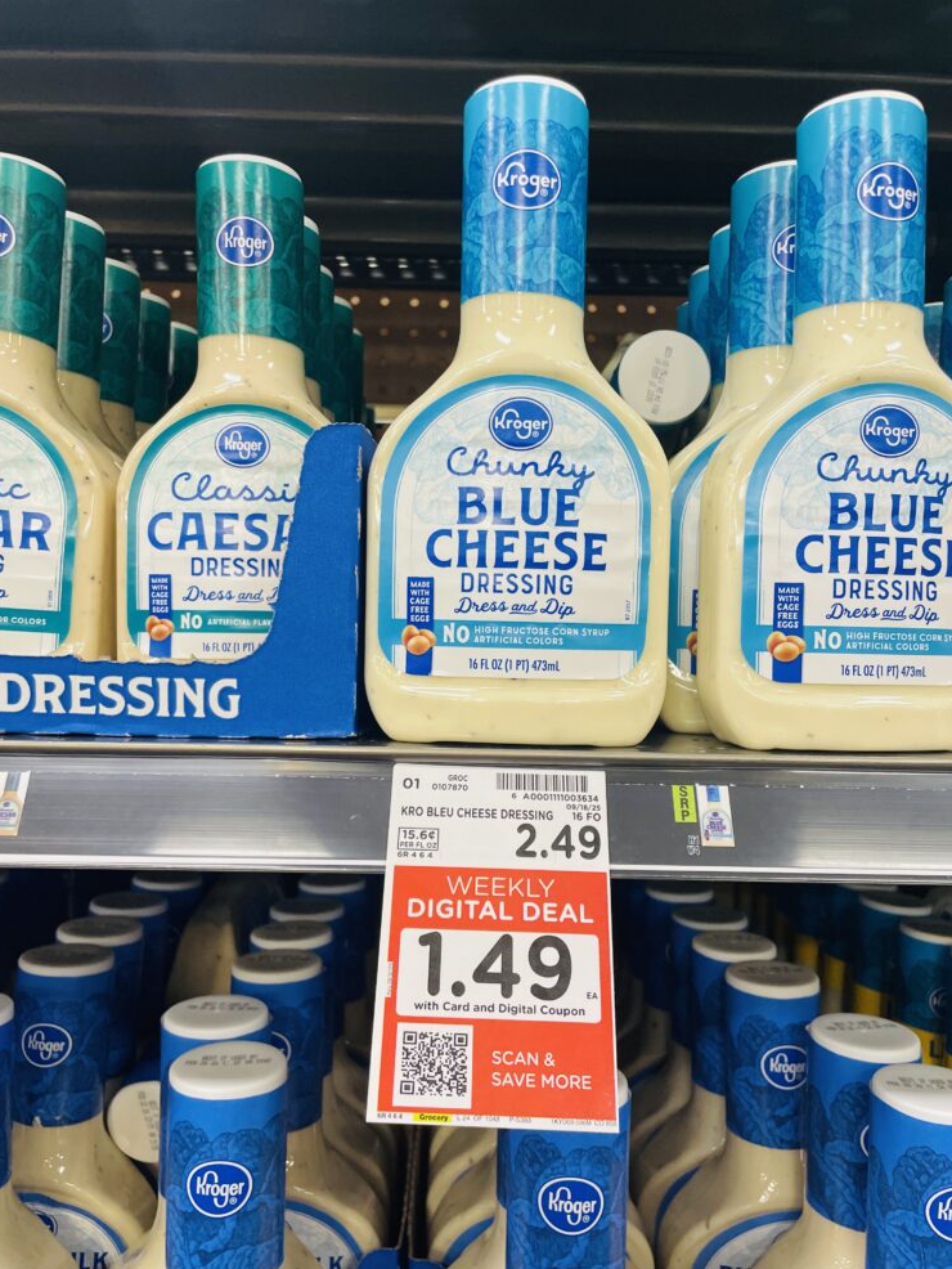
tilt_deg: -2.6
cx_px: 480
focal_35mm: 27
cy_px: 658
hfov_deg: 51.4
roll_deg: -0.5
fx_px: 990
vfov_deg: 65.3
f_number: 1.6
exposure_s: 1/120
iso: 125
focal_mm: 4.2
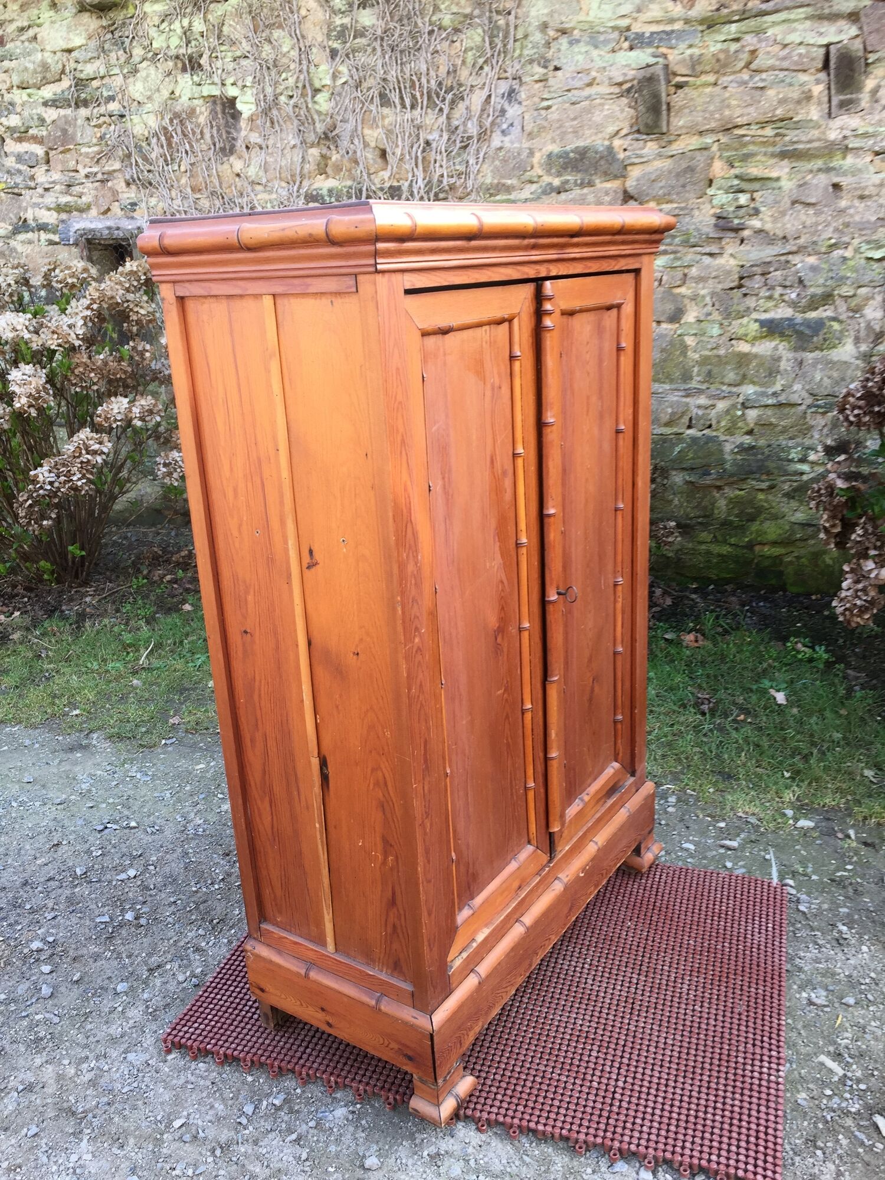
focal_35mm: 29
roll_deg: +1.0
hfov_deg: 48.2
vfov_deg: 61.7
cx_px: 442
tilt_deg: -18.8
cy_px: 590
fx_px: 989
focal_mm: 4.15
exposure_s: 1/100
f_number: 2.2
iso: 32
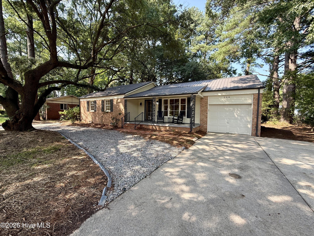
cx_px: 157
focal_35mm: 14
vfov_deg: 85.7
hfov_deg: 102.1
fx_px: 127
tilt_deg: -1.5
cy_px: 118
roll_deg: -1.3
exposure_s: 1/203
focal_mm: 2.22
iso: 50
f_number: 2.2
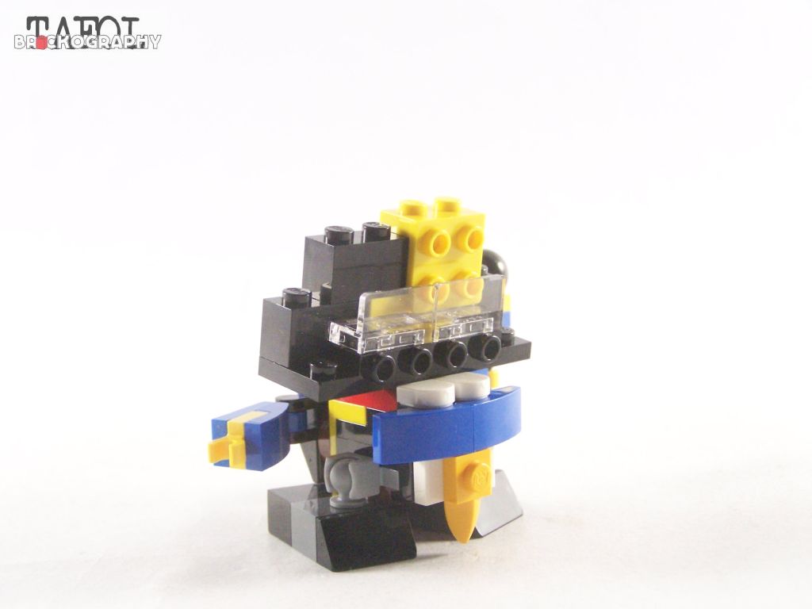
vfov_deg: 21.9
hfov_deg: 29.0
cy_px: 304
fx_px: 1572
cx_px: 406
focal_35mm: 67
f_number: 3.2
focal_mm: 11.1
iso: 400
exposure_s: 1/60
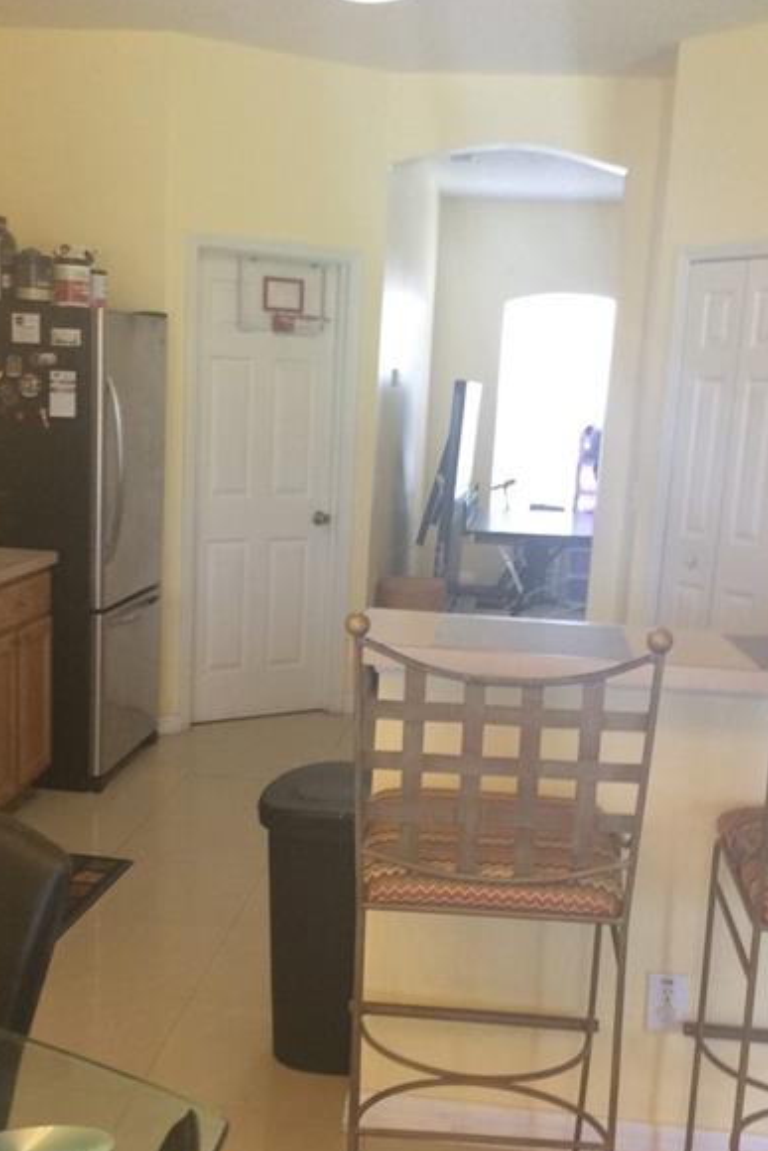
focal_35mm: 44
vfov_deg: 44.3
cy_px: 689
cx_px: 336
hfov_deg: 30.5
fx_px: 1407
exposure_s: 1/24
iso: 64
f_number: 2.4
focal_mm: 3.3
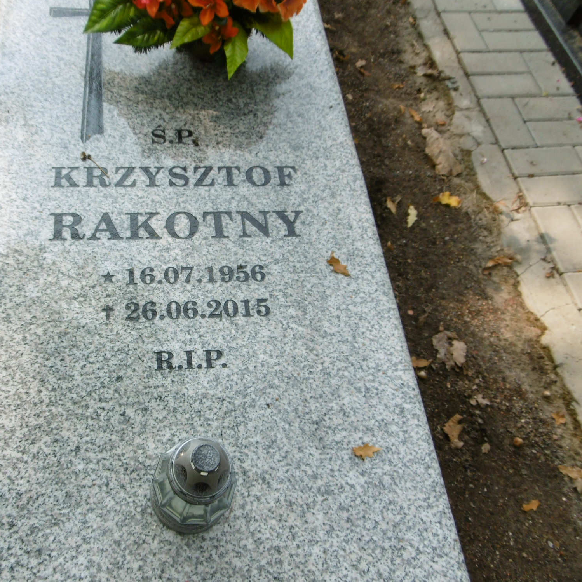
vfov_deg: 55.6
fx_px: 552
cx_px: 197
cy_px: 293
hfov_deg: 54.6
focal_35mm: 29
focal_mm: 4.3
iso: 100
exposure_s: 1/320
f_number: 3.1
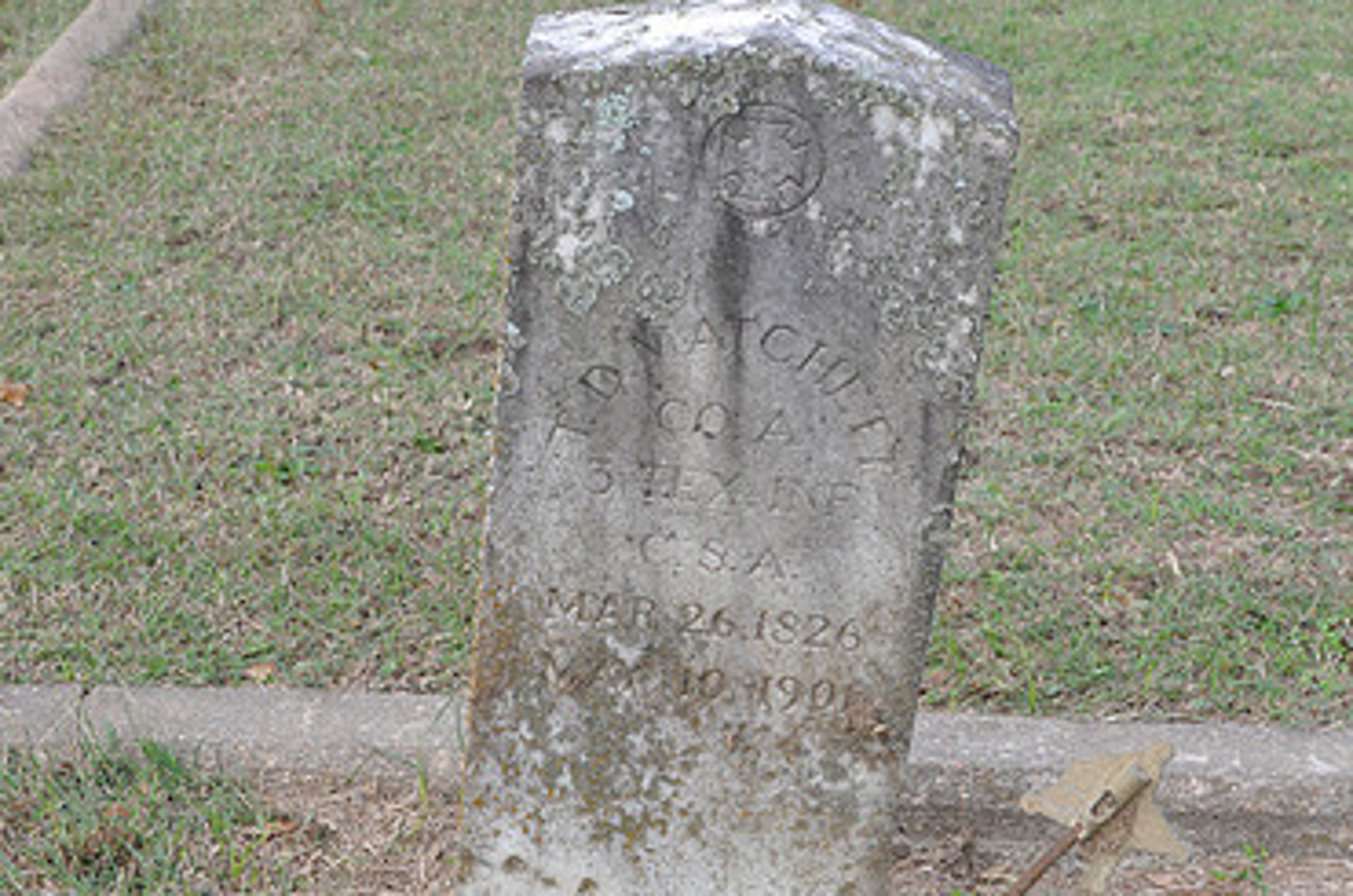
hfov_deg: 25.4
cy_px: 463
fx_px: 3000
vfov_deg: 17.0
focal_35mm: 80
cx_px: 786
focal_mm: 34
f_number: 9
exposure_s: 1/80
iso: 200
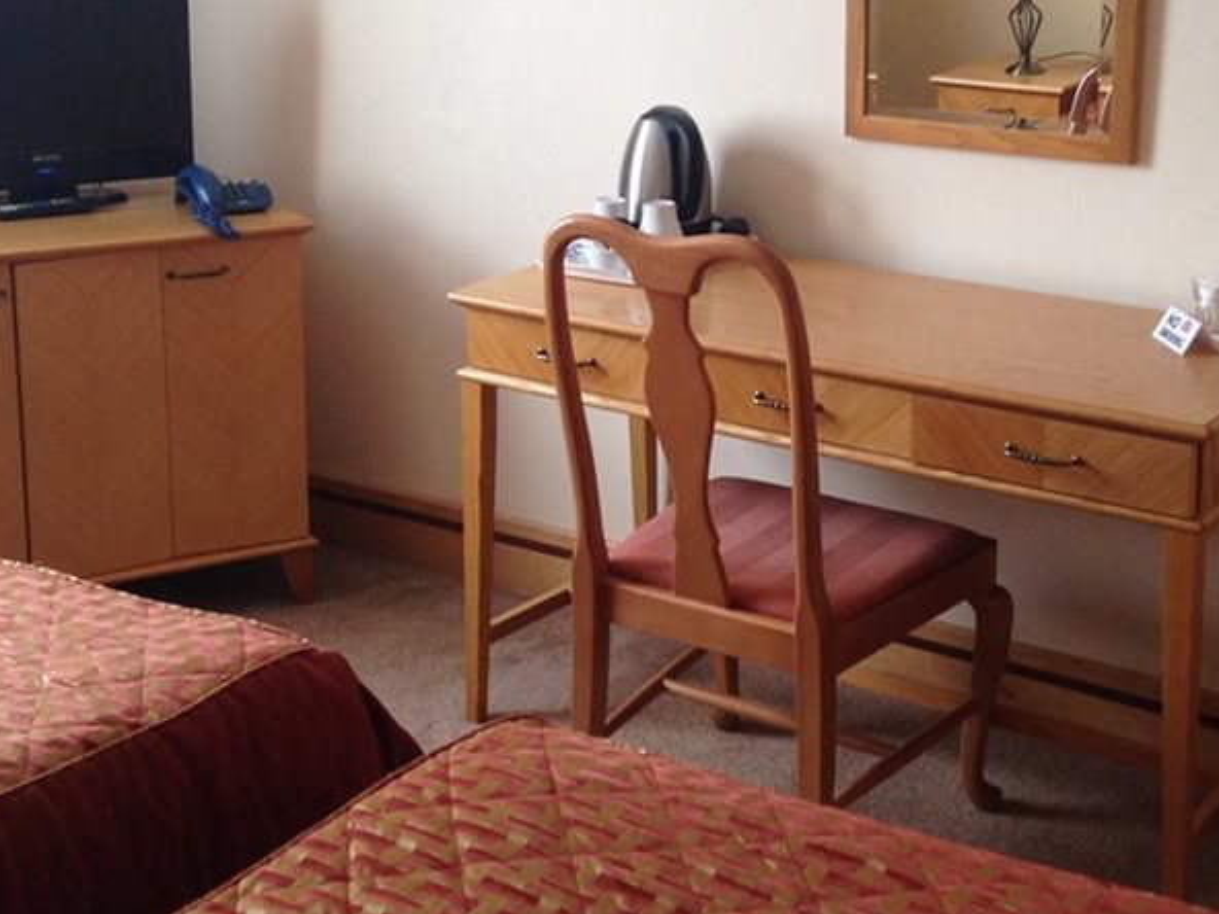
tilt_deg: -13.5
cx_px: 686
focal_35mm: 63
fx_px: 2219
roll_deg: -0.2
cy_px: 276
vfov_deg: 23.1
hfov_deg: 30.7
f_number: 2.4
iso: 80
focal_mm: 4.12
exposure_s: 1/20
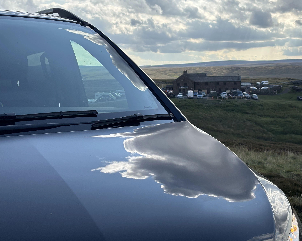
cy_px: 114
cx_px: 174
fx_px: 545
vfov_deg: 25.0
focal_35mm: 61
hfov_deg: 30.9
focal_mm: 5.96
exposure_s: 1/3115
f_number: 1.6
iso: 40
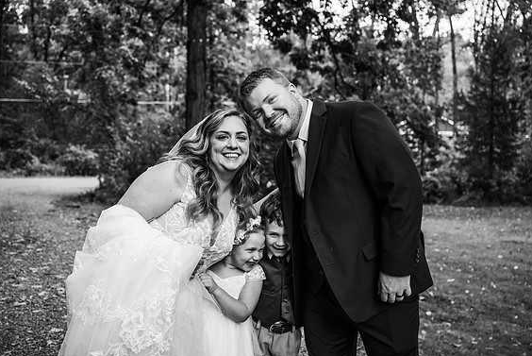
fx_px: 547
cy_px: 181
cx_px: 268
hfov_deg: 51.9
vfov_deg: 36.0
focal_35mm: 37
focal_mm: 36
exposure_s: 1/500
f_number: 3.2
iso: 200
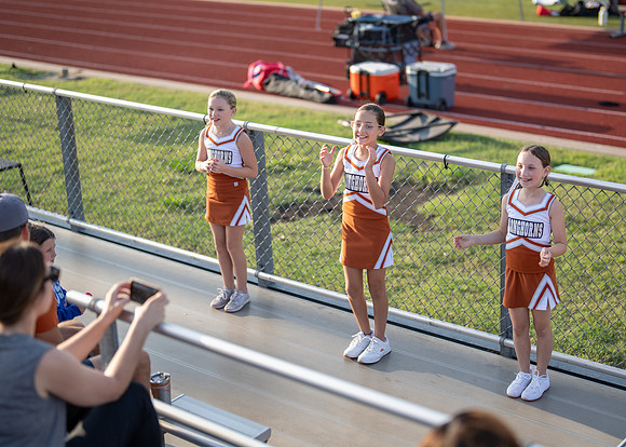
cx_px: 343
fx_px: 1164
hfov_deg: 30.1
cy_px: 196
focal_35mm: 66
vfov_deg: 21.7
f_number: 1.2
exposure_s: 1/3200
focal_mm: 50
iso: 100
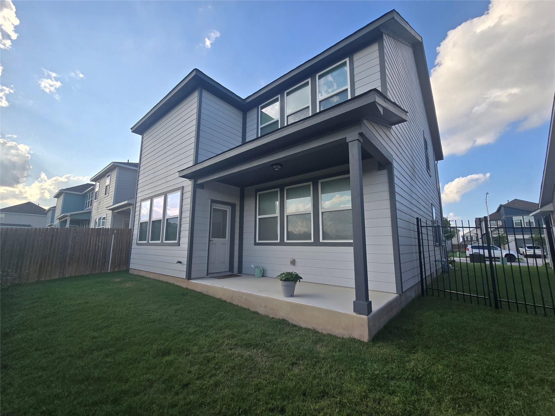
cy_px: 208
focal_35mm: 13
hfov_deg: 106.2
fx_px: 208
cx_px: 278
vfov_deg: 89.9
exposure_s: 1/1468
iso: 50
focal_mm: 2.2
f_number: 2.2
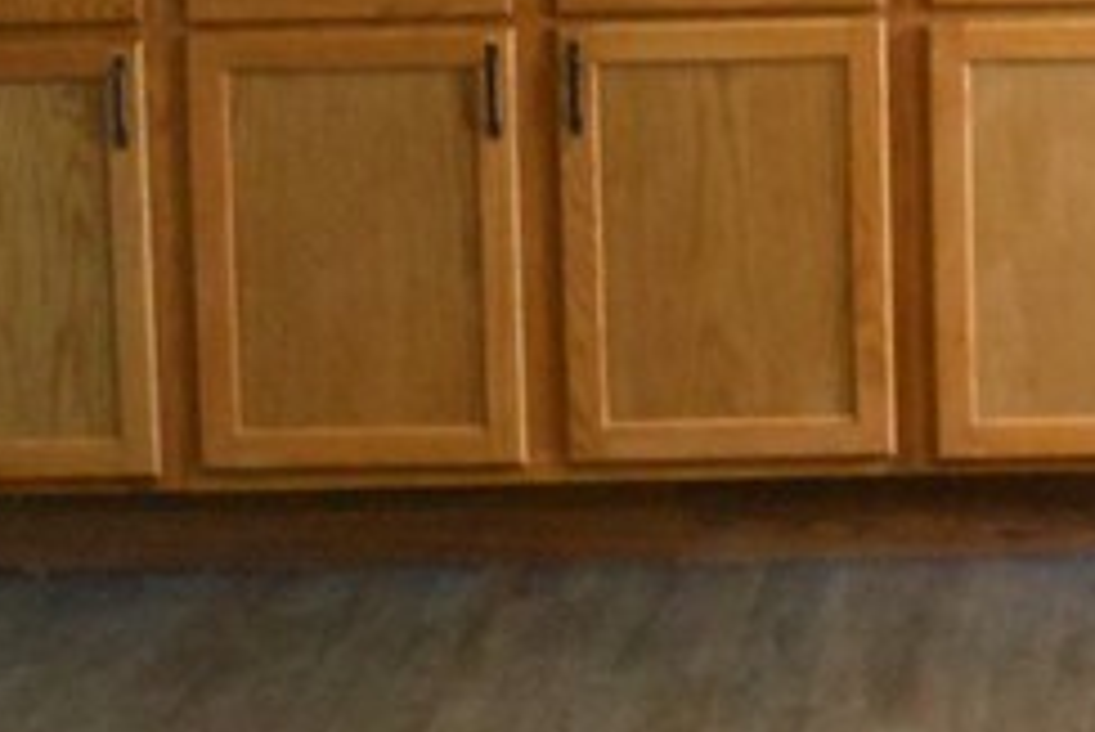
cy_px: -126
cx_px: 1149
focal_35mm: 122
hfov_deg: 16.4
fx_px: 3713
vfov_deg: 11.1
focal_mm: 5
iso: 400
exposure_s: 1/25
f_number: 3.7
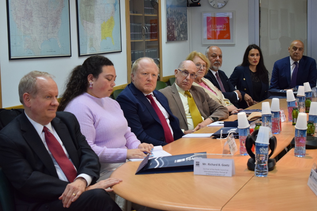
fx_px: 634
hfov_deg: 28.1
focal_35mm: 72
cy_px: 106
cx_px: 158
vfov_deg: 18.9
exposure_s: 1/60
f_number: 5.3
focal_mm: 48
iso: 1100
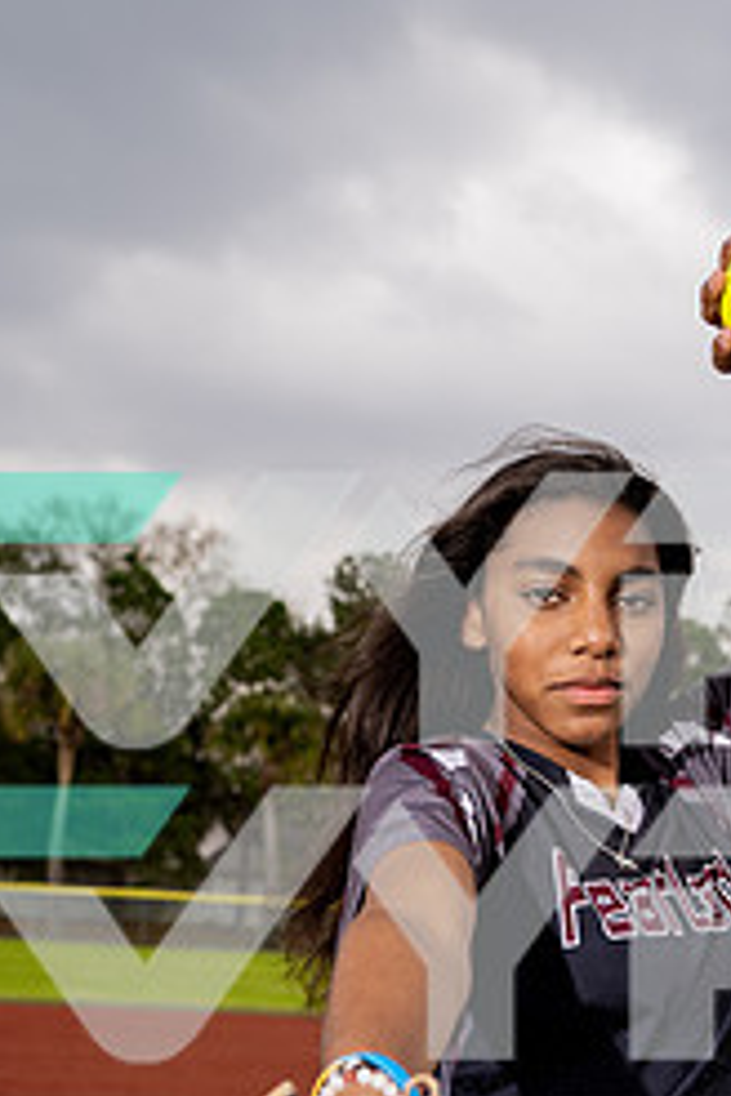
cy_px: 927
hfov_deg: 21.0
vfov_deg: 30.4
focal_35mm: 64
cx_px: 579
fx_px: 1949
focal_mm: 35
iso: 100
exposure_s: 1/250
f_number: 4
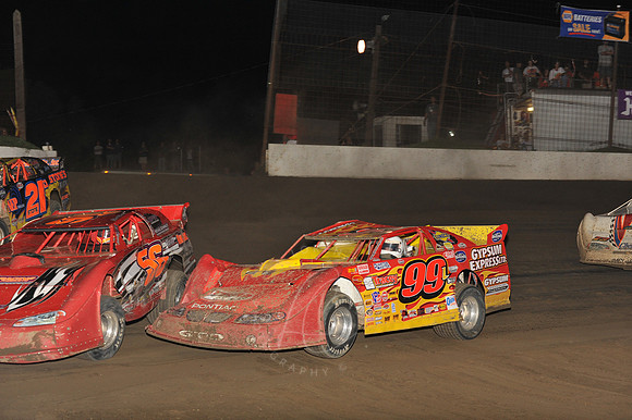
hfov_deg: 25.4
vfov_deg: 17.0
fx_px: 1404
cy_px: 210
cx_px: 316
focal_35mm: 80
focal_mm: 80
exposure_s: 1/320
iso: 1000
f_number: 6.3
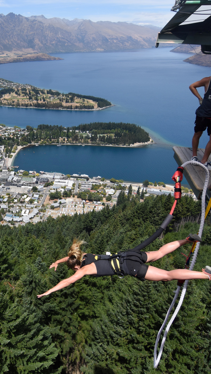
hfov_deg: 40.1
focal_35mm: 27
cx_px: 22
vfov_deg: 70.2
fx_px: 267
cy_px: 190
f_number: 5
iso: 400
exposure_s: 1/2500
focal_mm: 11
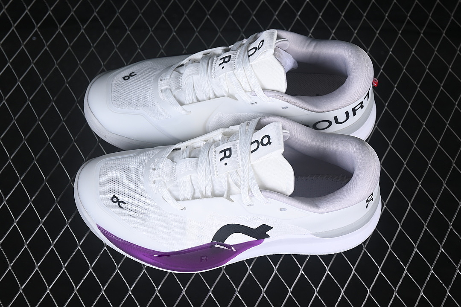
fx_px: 960
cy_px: 154
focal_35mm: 75
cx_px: 230
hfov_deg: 27.0
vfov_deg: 18.2
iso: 160
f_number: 7.1
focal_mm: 50
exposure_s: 1/80
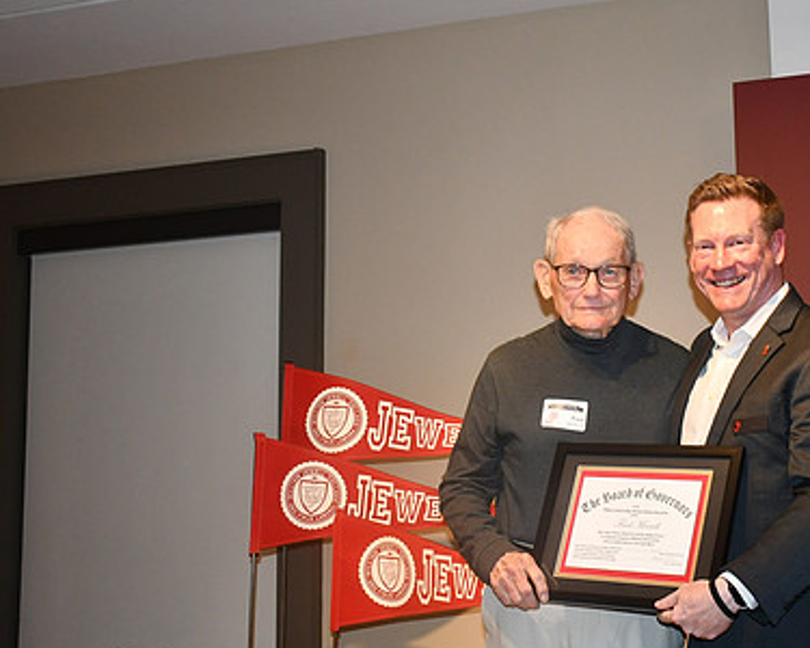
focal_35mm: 58
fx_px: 1390
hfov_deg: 32.1
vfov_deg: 26.2
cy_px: 299
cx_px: 557
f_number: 3.5
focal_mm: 20
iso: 900
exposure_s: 1/60
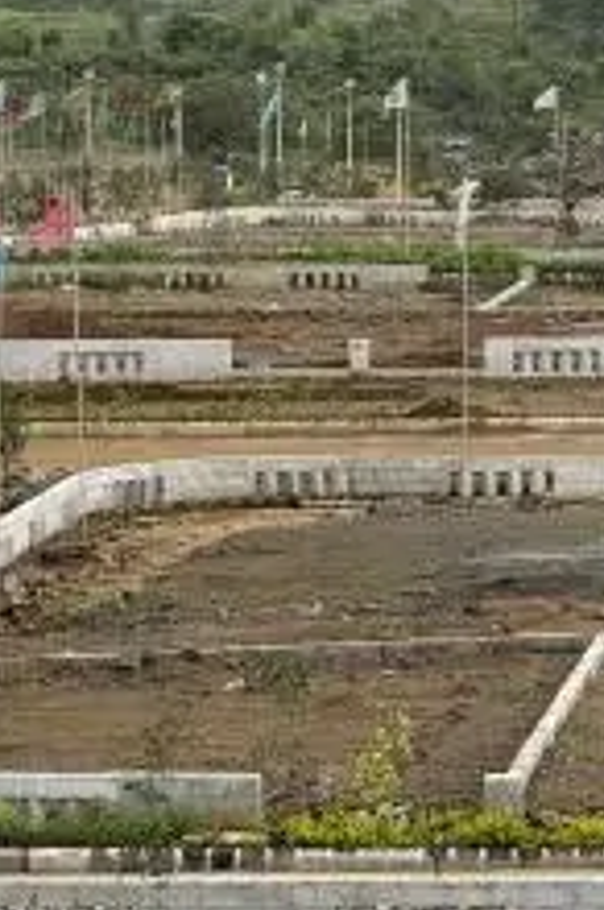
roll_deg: +0.1
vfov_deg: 6.8
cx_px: -176
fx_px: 7649
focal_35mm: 303
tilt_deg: -1.6
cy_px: 128
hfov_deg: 4.5
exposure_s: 1/563
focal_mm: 15.66
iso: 64
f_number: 2.8
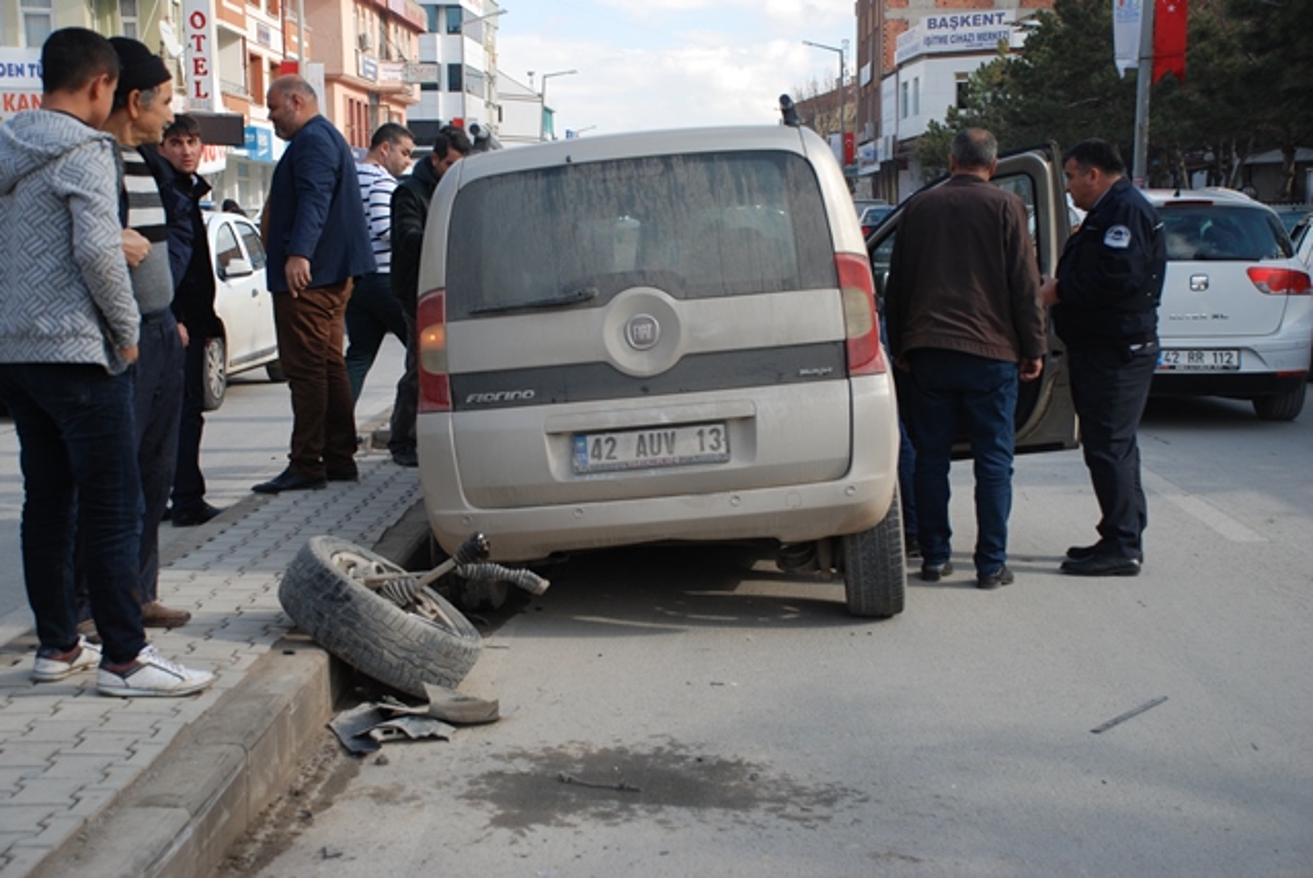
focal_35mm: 57
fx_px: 2081
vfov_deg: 23.8
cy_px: 439
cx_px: 656
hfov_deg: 35.0
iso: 200
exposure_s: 1/500
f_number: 4.5
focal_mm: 38
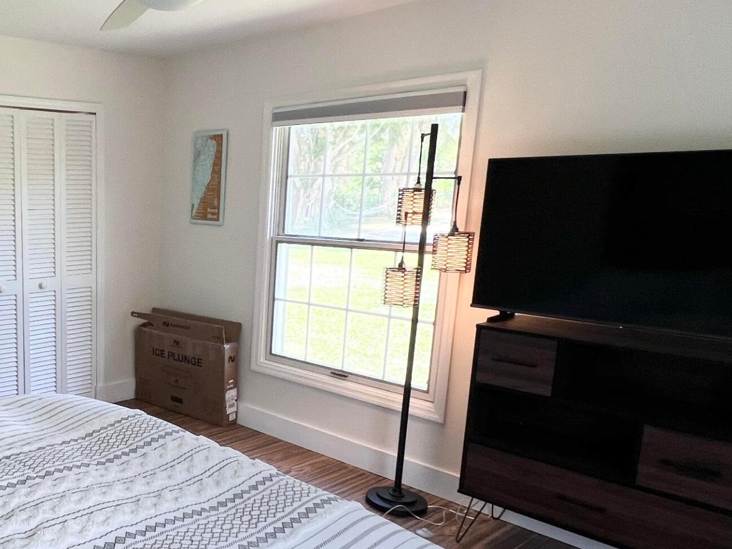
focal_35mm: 30
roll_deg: +0.0
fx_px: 634
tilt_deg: -10.4
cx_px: 84
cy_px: 321
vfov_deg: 46.6
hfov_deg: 53.1
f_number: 1.8
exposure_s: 1/120
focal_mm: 1.57
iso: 80
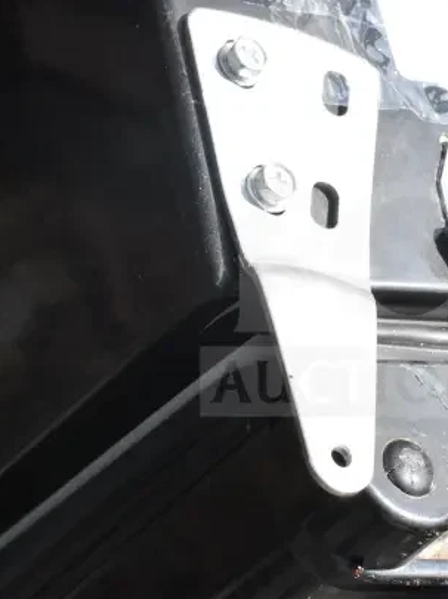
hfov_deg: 16.8
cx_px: 365
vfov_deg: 22.5
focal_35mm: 87
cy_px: 300
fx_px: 1504
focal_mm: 40
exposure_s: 1/1600
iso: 6400
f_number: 20
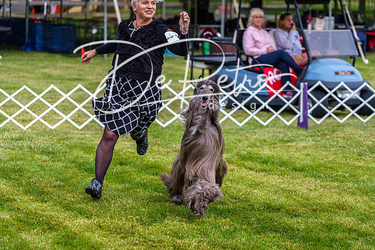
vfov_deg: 10.5
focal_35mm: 131
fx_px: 1365
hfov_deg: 15.6
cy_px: 125
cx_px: 188
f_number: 4
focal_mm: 131
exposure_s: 1/500
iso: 200
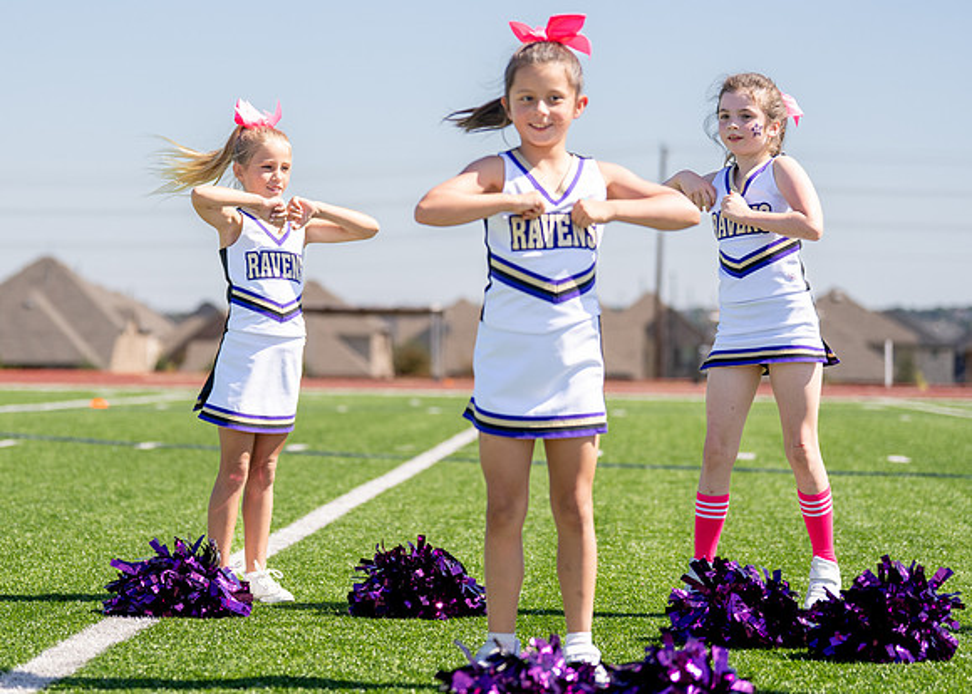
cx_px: 288
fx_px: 3270
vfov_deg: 12.1
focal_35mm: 118
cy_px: 310
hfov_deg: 16.8
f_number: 2.8
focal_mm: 86
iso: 200
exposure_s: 1/2500
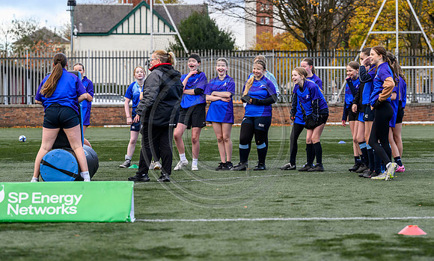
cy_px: 129
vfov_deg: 10.4
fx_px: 1430
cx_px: 250
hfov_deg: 17.2
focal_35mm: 122
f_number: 4
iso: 1600
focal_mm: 102
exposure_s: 1/1600
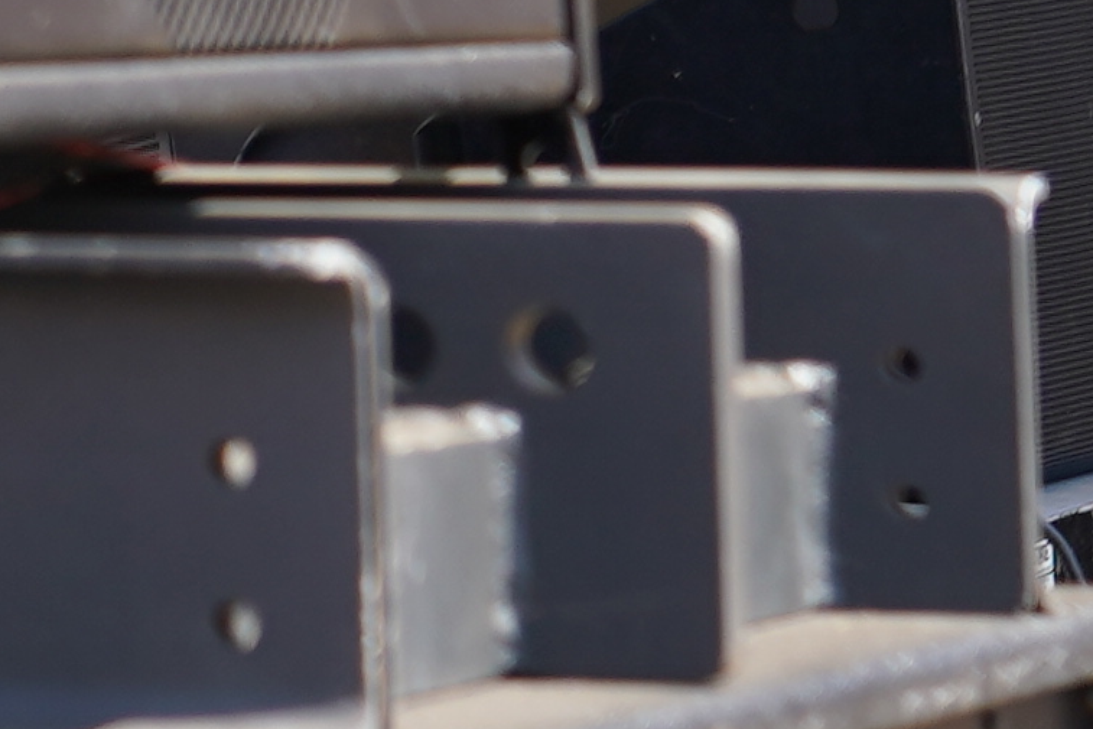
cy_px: -1624
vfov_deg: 3.3
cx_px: -3025
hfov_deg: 4.7
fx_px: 12267
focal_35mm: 404
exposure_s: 1/200
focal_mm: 51
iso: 100
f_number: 4.5
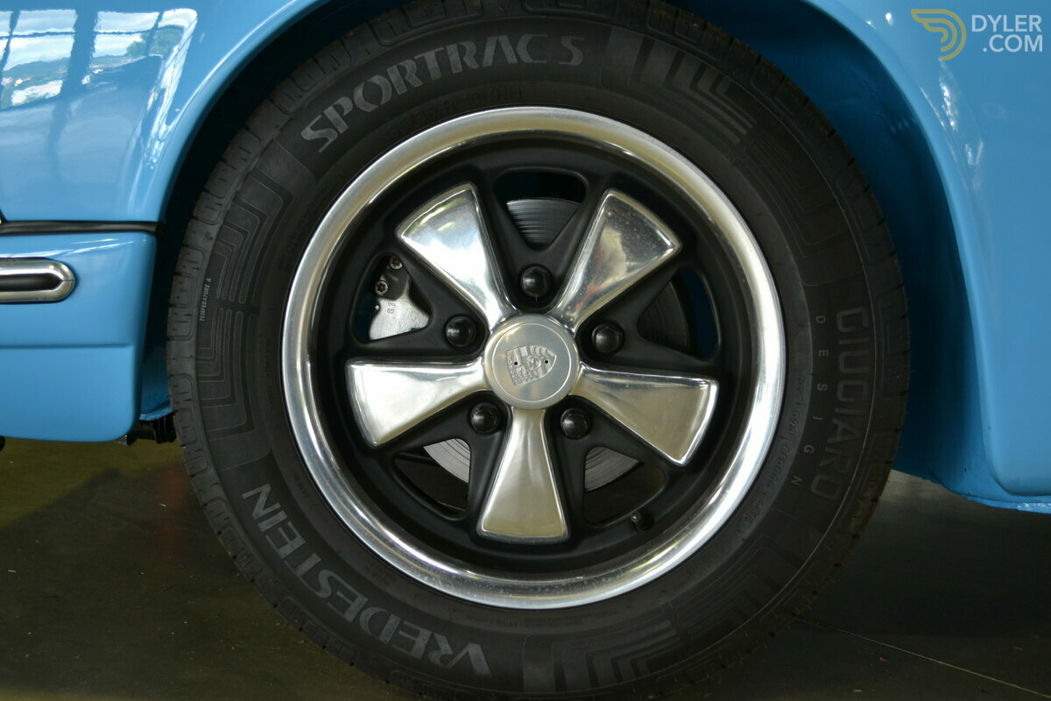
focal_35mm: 39
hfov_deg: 49.6
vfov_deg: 34.2
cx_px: 526
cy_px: 350
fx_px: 1138
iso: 400
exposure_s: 1/60
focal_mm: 26
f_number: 4.2
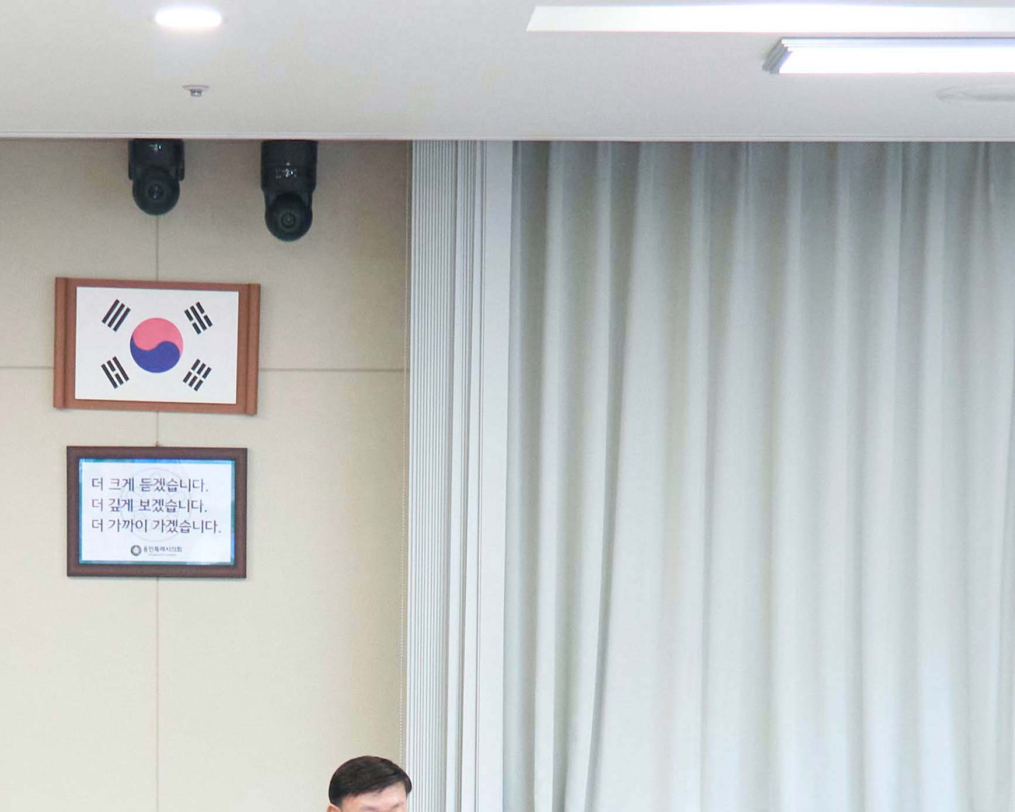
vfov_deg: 13.8
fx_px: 3094
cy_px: 1296
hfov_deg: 18.6
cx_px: 514
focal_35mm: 103
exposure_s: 1/200
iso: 2000
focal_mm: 24
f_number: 4
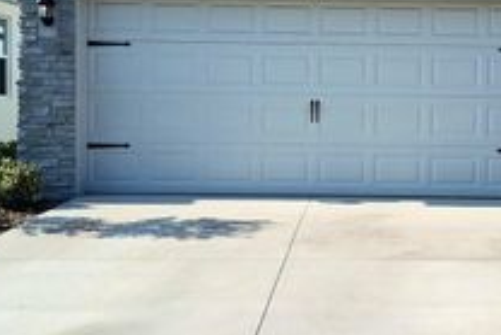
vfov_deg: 20.9
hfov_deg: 30.4
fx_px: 905
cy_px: 112
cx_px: 378
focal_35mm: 65
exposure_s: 1/588
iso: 25
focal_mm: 3.98
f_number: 1.8
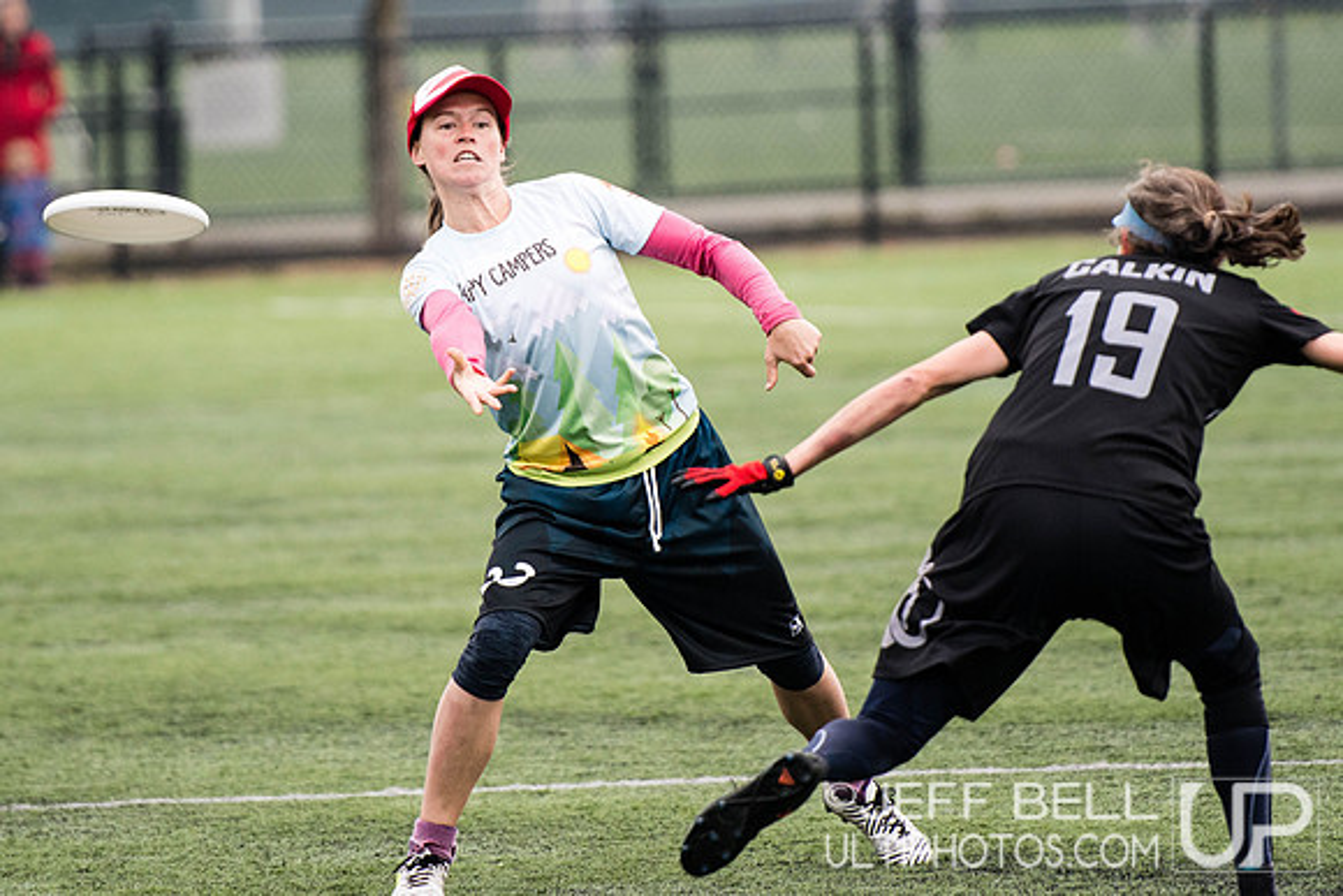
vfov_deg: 3.3
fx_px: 15408
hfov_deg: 5.0
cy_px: 279
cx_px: 585
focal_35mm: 413
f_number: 2.8
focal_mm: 200
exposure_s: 1/1600
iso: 640
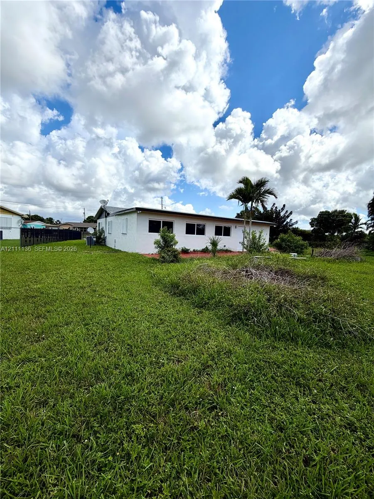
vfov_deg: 102.1
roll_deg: -2.1
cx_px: 187
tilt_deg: -3.1
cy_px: 250
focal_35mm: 14
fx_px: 202
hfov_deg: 85.7
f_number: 2.2
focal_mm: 2.22
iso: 20
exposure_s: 1/1534
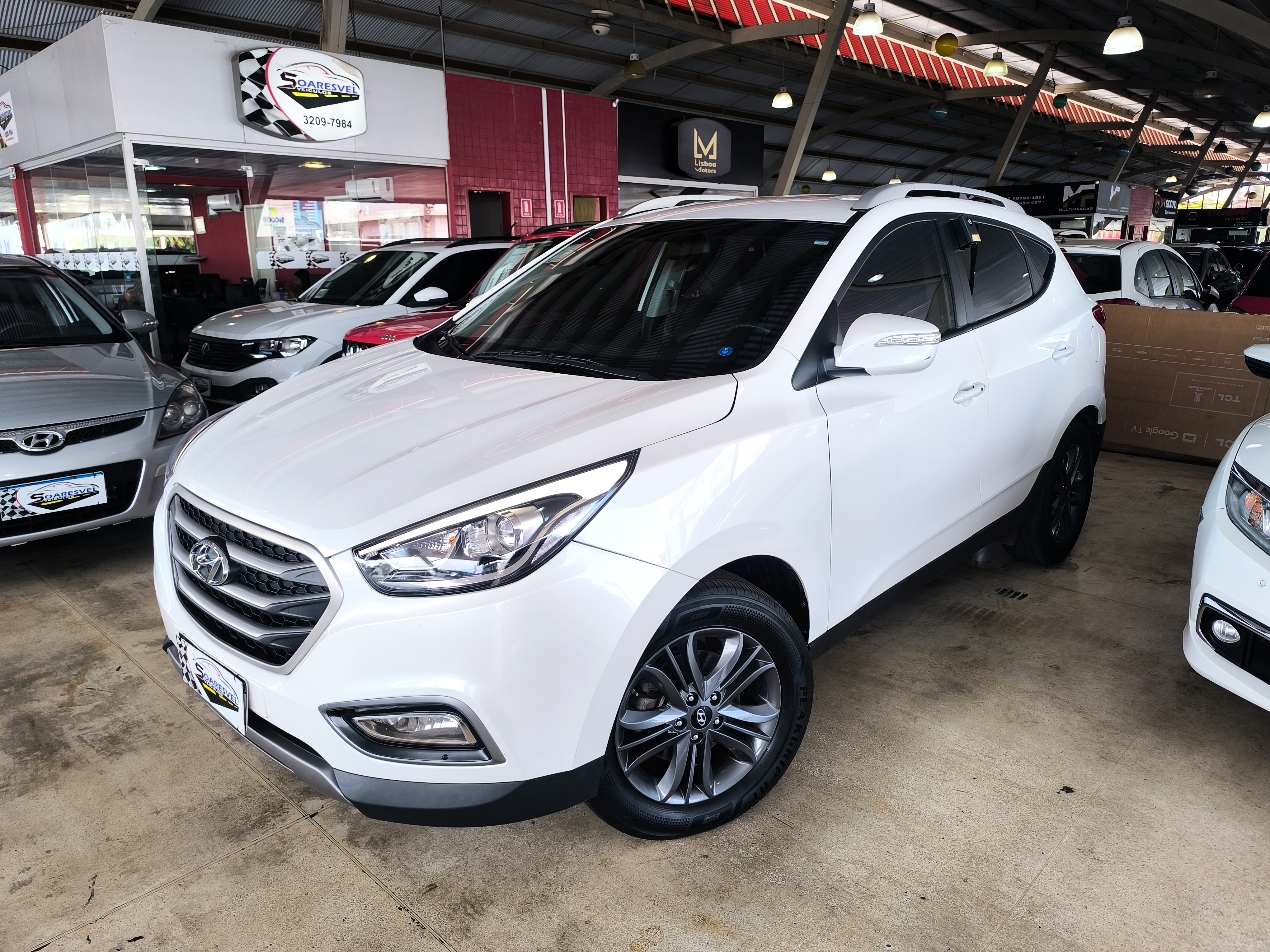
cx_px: 635
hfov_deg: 73.9
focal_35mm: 23
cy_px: 476
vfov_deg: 58.9
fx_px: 844
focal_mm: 6.14
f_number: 1.65
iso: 200
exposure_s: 1/120
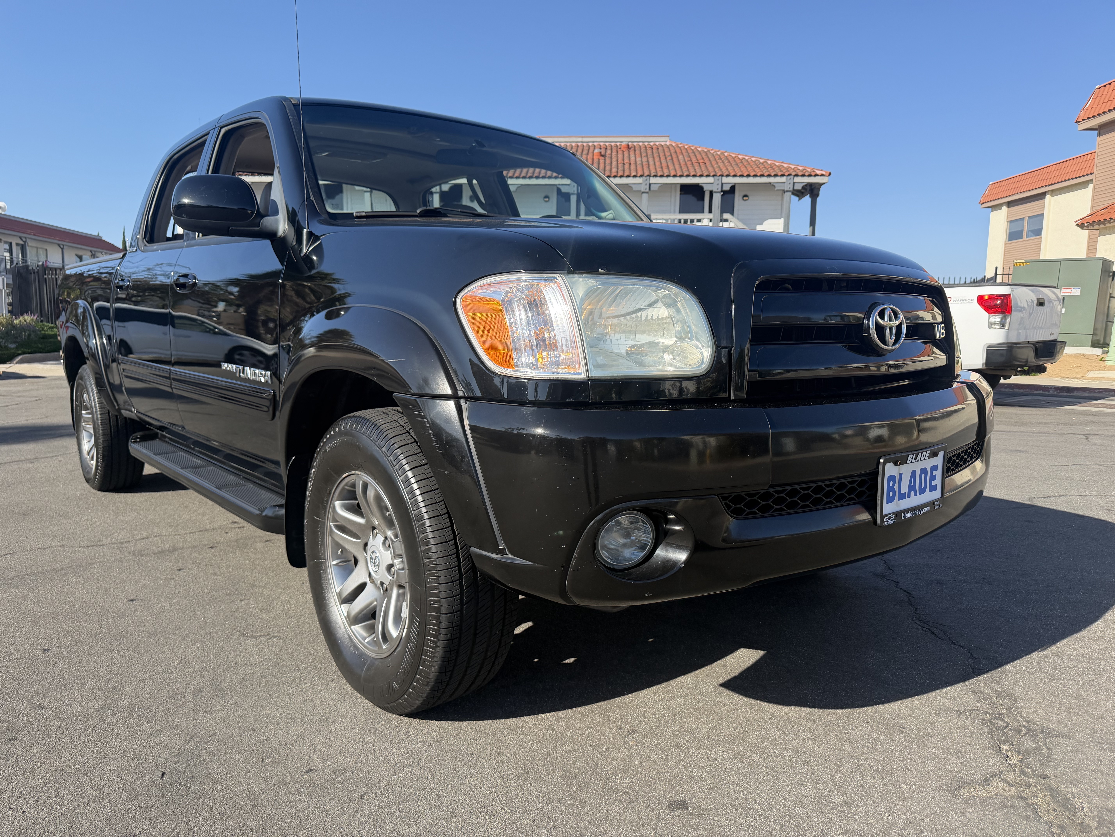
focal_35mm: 24
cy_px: 418
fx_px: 773
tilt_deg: -7.6
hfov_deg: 71.6
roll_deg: +1.5
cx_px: 558
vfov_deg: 56.8
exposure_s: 1/3425
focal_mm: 6.76
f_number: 1.78
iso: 125
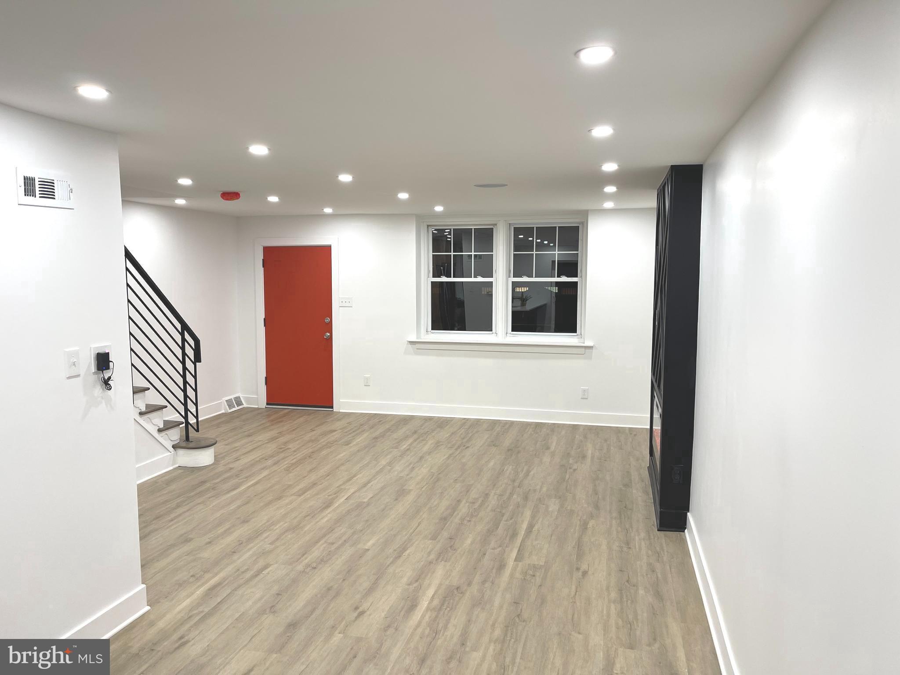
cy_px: 338
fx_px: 650
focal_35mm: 25
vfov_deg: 54.9
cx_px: 450
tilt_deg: -6.0
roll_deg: -0.2
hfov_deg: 69.4
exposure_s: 1/60
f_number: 1.6
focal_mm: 5.1
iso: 80
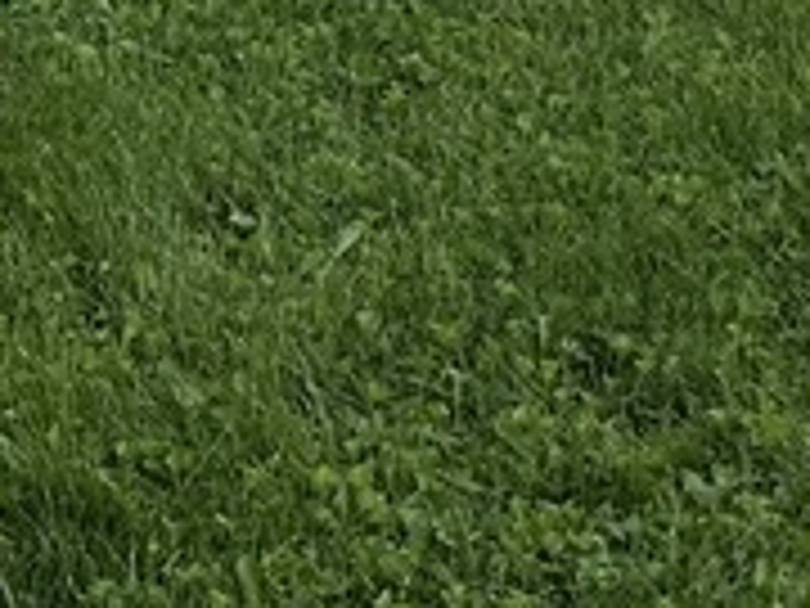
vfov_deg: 7.0
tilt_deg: +2.1
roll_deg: +0.8
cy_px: -1175
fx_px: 4493
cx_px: 585
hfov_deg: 10.3
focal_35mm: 192
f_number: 1.78
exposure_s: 1/3356
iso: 80
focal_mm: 6.86
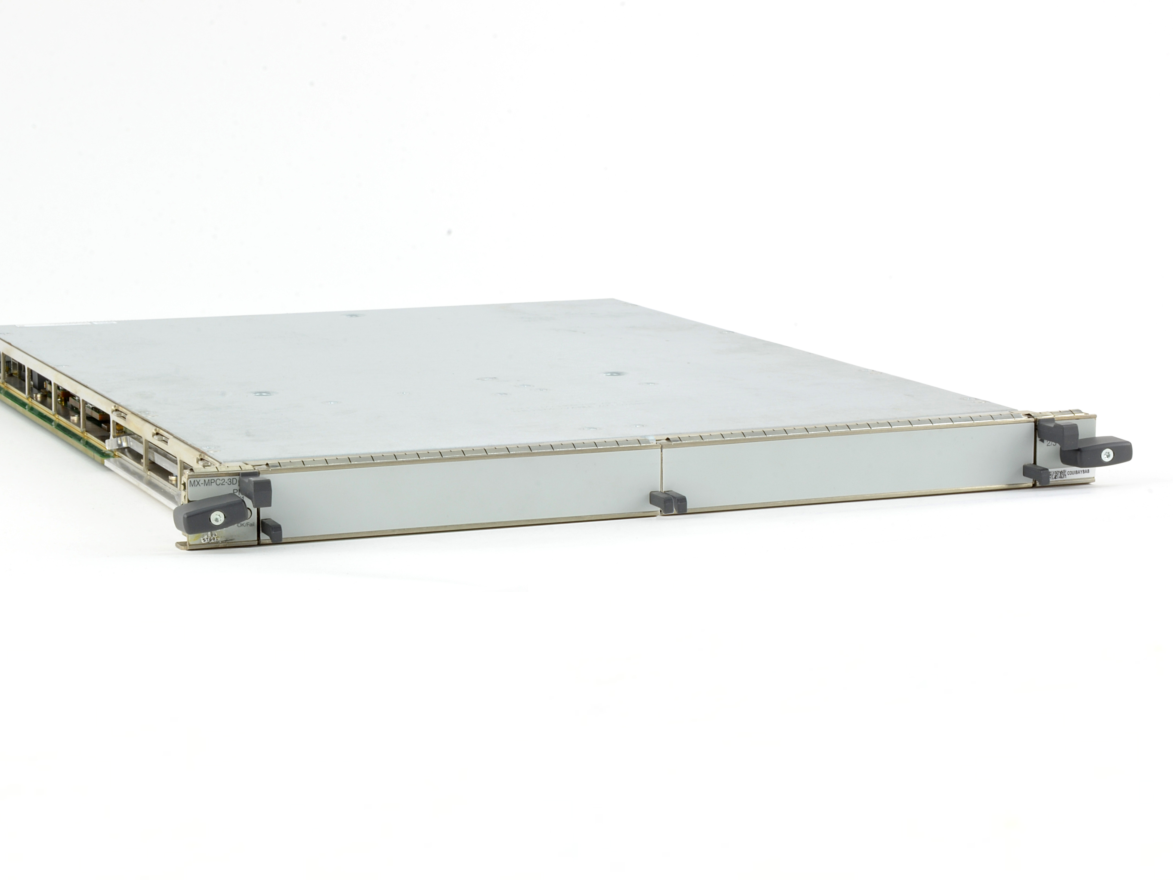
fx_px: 3457
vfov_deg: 14.5
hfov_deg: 19.3
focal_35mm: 102
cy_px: 437
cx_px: 528
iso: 100
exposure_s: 1
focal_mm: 62
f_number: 25
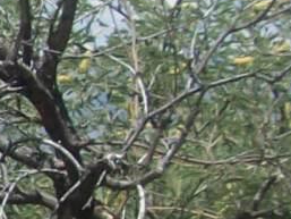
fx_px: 2279
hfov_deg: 6.5
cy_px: 219
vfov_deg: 5.5
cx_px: -634
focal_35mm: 271
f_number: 5.5
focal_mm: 5.7
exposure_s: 1/299
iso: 64
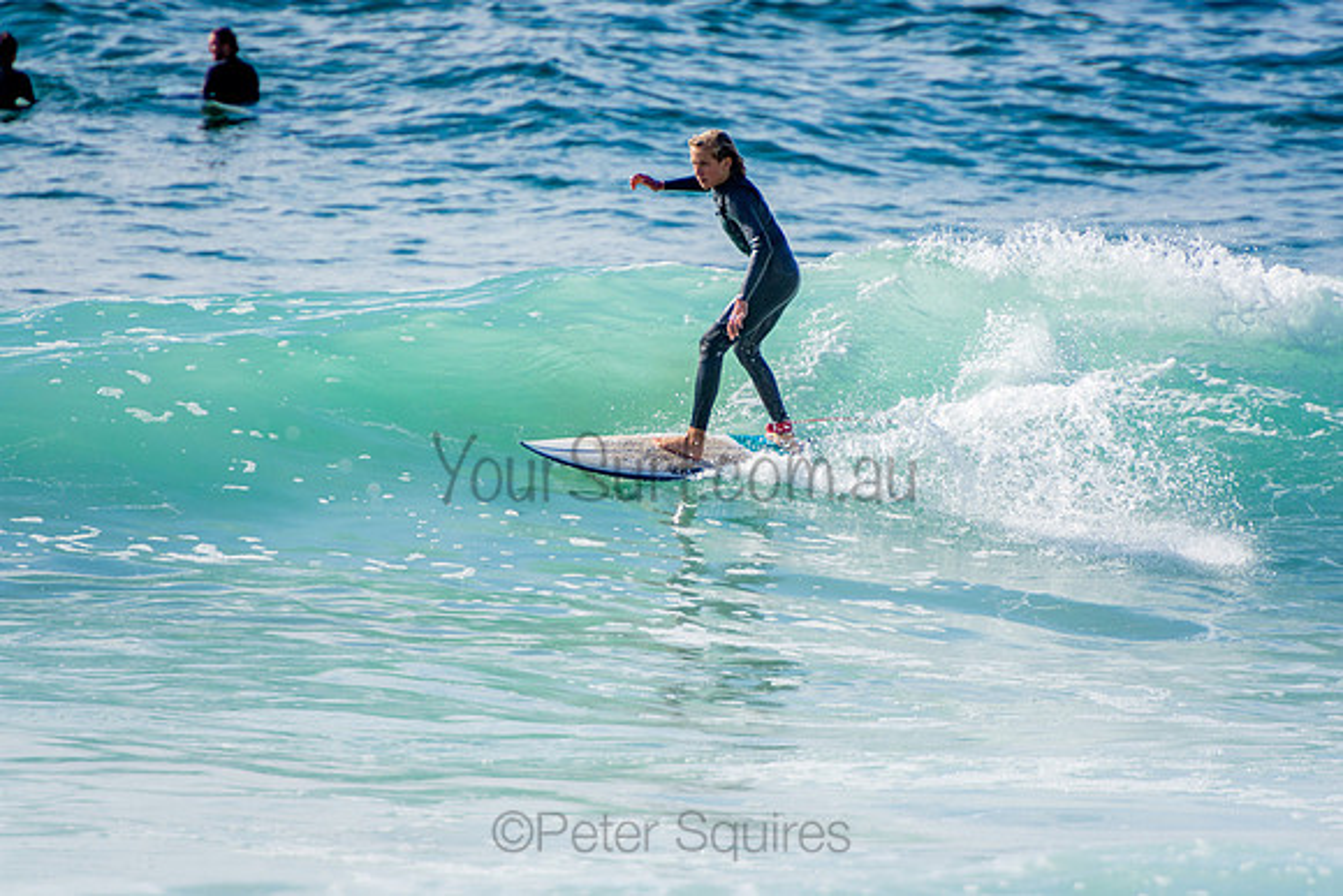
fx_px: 22388
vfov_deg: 2.3
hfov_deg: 3.4
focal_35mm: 600
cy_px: 448
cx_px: 672
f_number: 5.6
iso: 280
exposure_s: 1/2000
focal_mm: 400
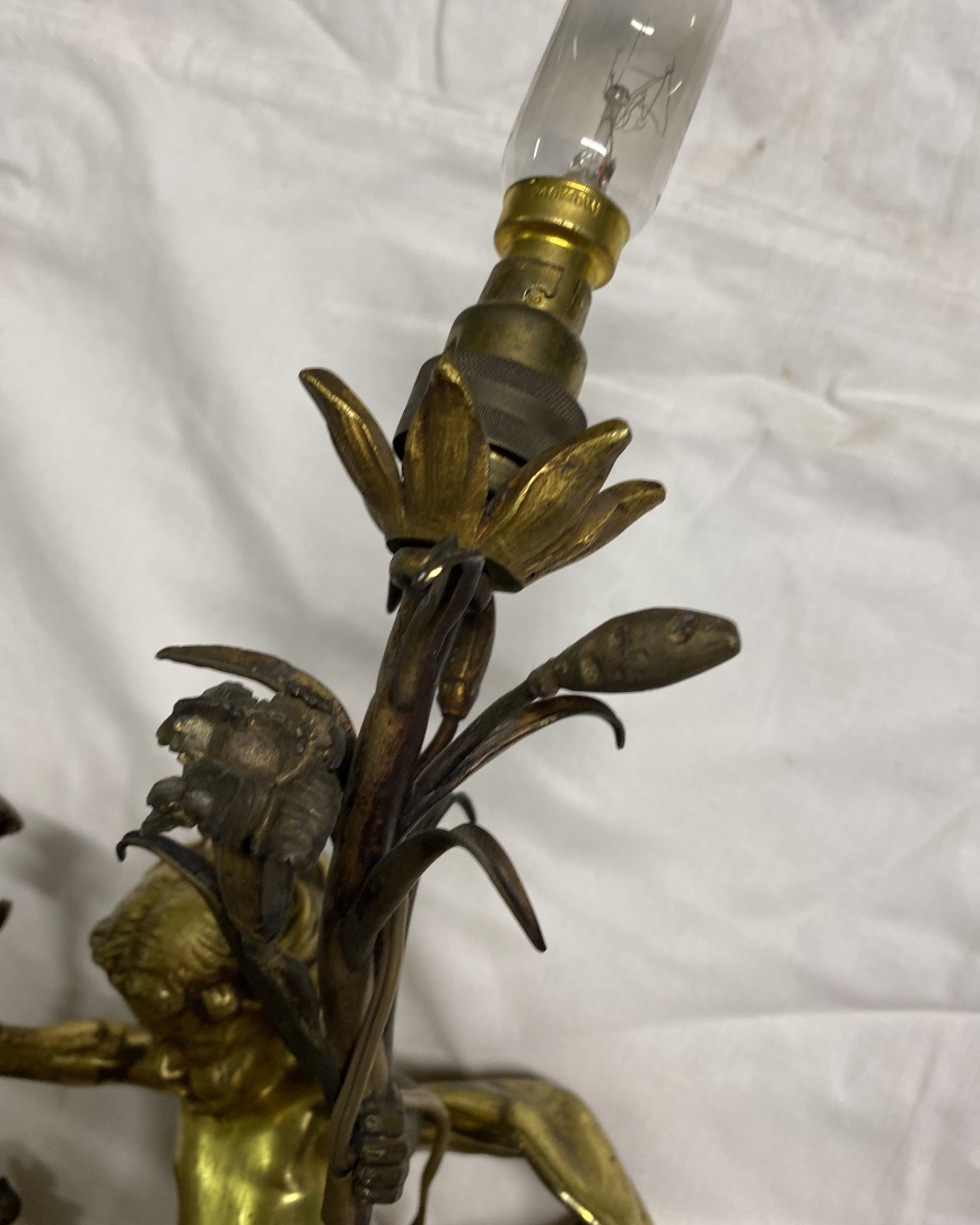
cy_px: 581
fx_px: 979
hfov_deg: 53.2
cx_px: 474
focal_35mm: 27
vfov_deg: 64.0
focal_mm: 4.25
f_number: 1.8
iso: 80
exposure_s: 1/50
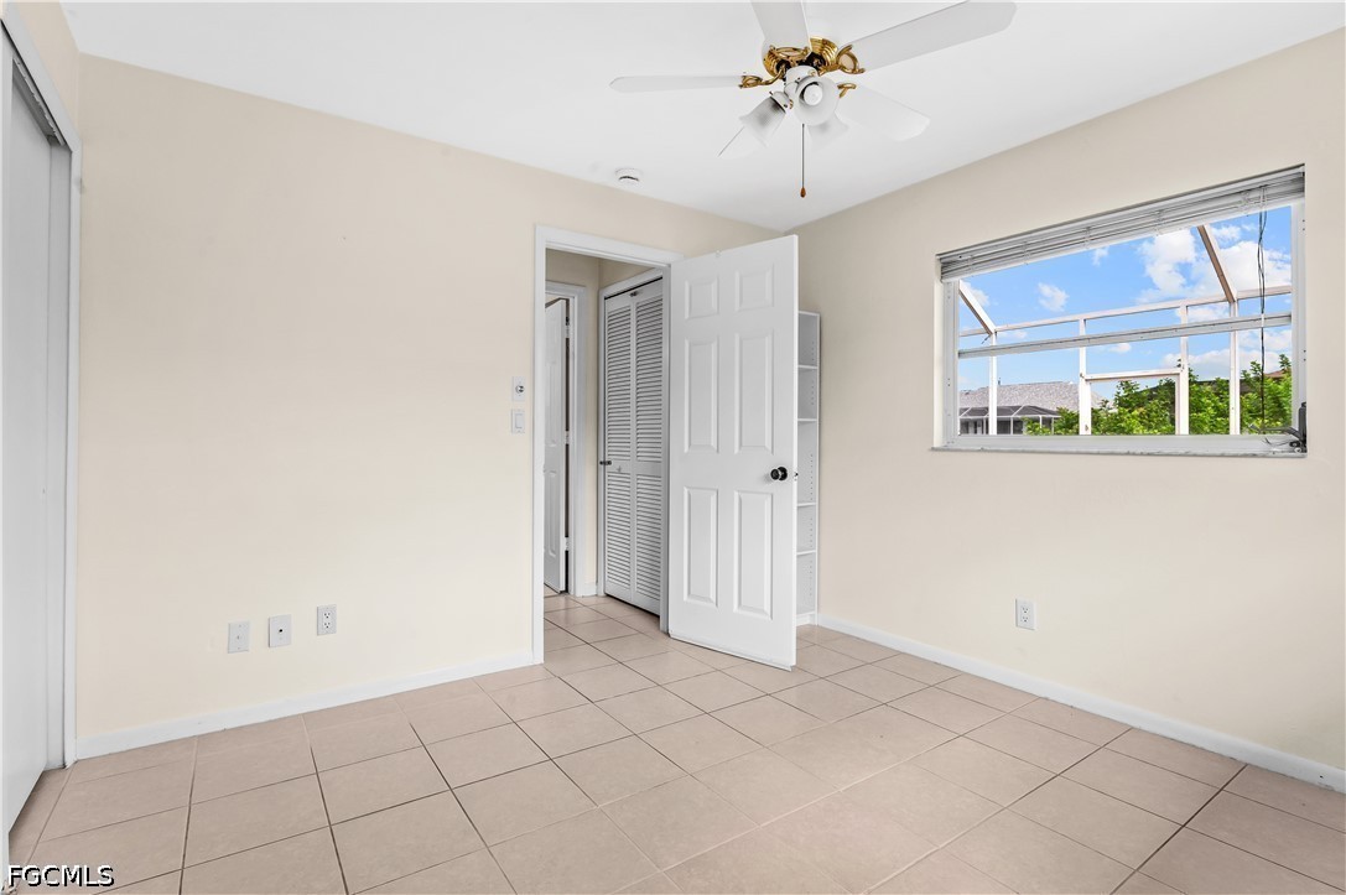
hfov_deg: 96.8
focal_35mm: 16
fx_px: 598
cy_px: 448
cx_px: 673
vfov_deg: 73.7
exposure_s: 1/3
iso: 320
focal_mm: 16
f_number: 10
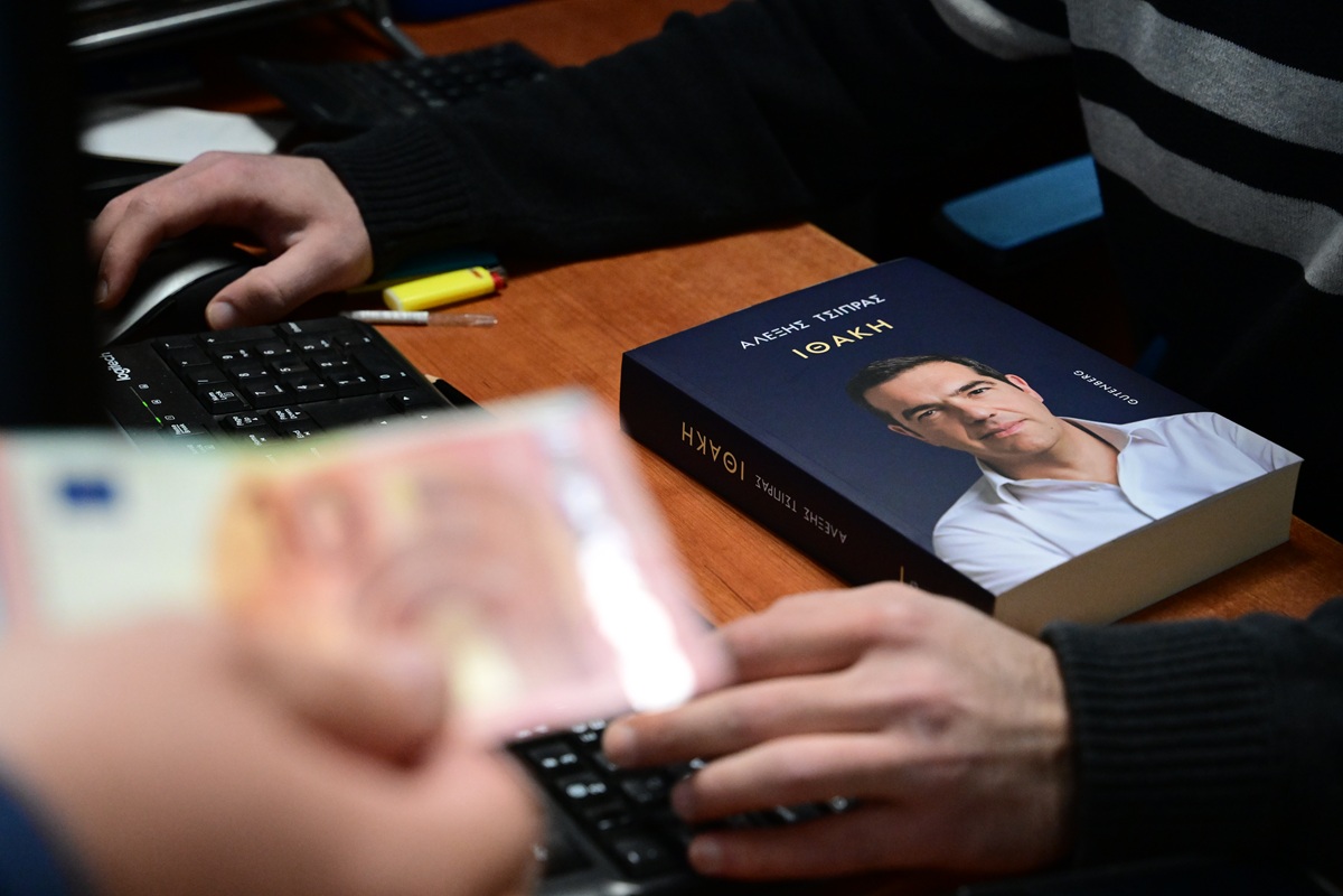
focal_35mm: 62
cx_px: 672
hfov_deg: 32.4
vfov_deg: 21.9
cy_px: 448
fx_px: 2313
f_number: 4.5
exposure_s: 1/320
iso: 8000
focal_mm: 62
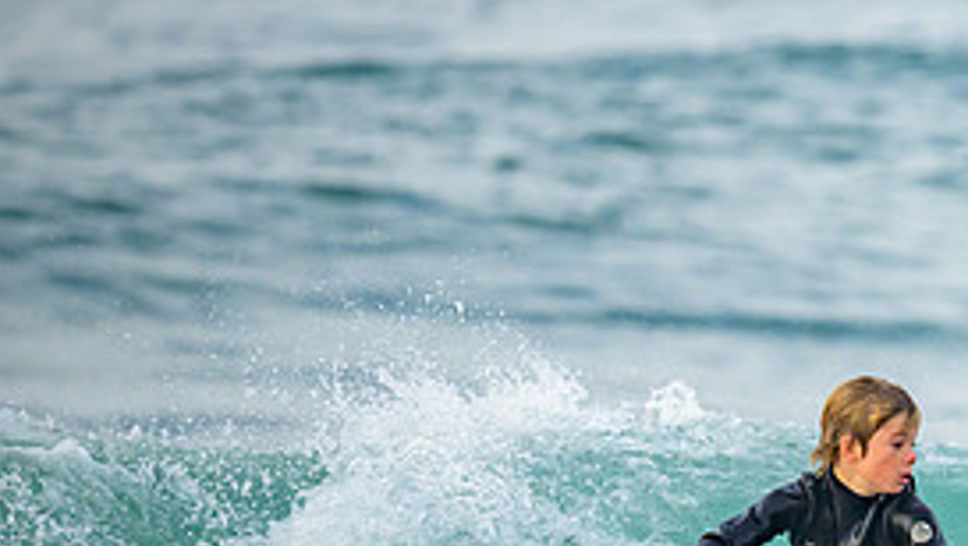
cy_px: 443
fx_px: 57458
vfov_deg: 0.5
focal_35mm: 2237
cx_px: 1275
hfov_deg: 1.0
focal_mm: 800
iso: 1000
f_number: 6.3
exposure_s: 1/2000
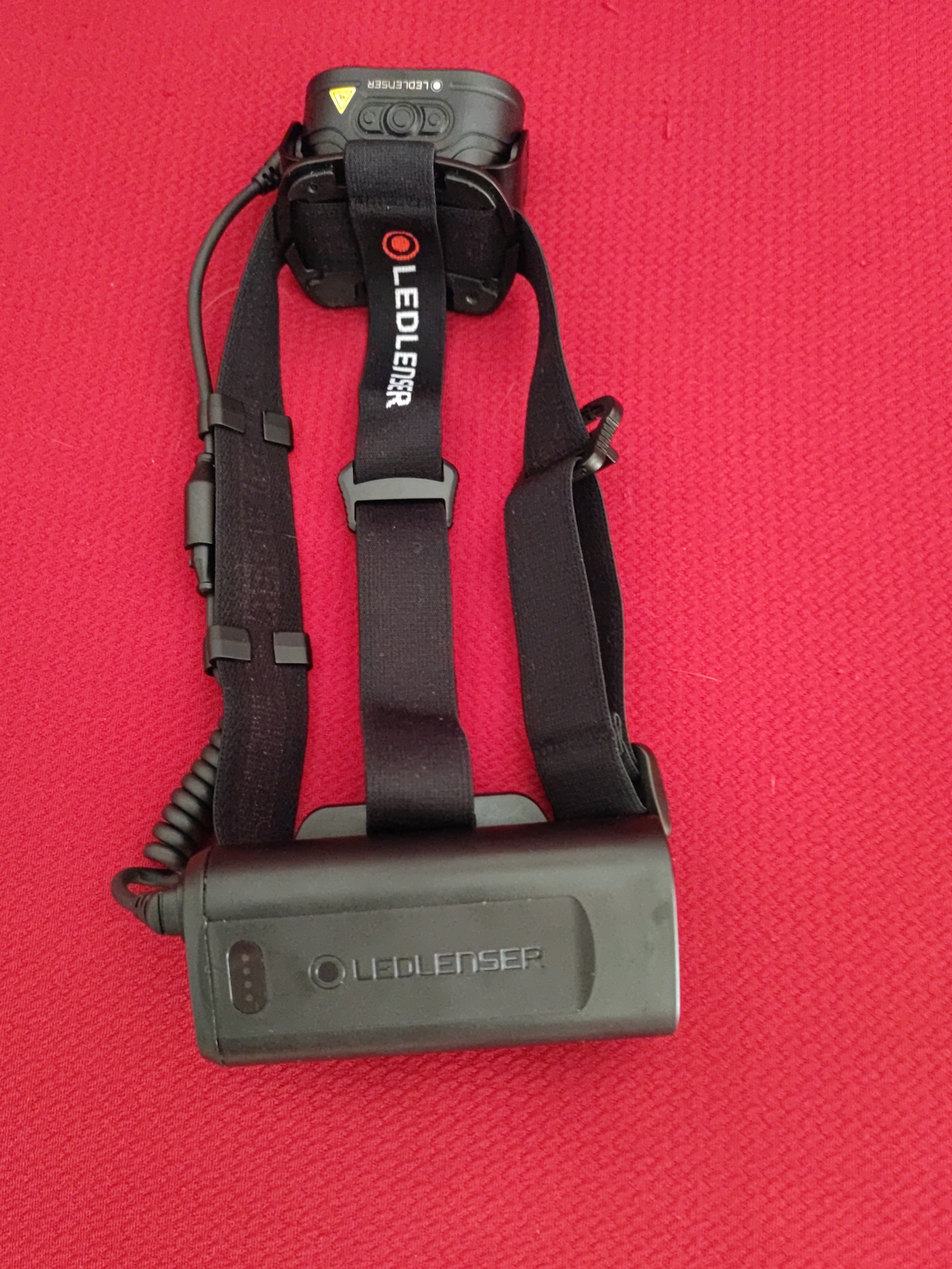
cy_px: 681
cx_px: 424
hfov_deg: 49.7
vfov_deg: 63.4
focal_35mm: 28
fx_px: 1027
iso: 2248
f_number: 1.75
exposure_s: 1/33
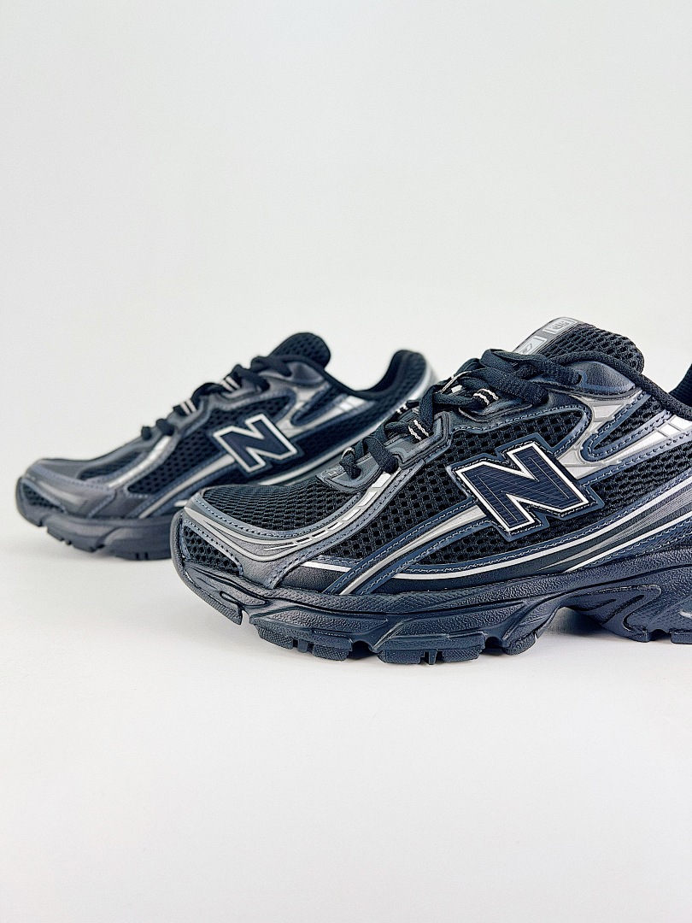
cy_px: 462
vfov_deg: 67.3
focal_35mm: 26
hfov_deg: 53.1
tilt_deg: -8.2
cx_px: 346
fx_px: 693
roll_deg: +0.9
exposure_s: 1/743
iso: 50
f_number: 1.5
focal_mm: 5.7
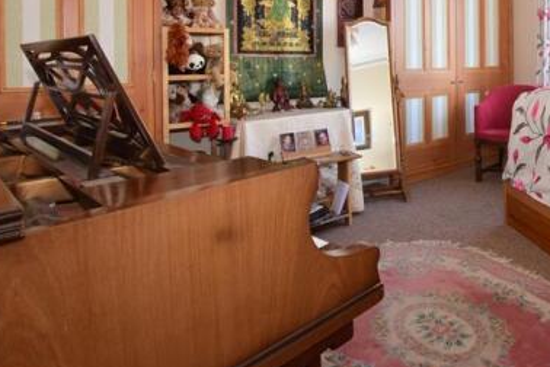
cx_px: 457
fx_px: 397
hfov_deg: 62.2
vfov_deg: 46.0
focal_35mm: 26
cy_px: 55
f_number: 18
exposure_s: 1/10
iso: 400
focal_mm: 10
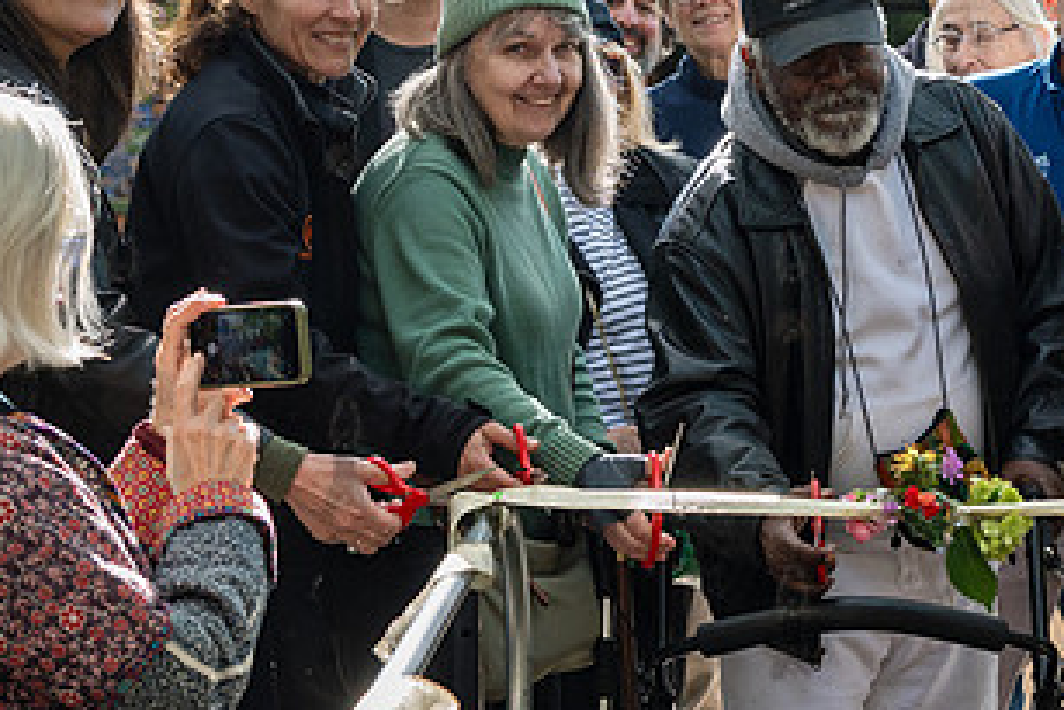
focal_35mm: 98
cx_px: 826
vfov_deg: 14.0
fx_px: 2898
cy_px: 281
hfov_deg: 20.6
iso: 500
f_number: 5
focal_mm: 48
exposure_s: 1/250
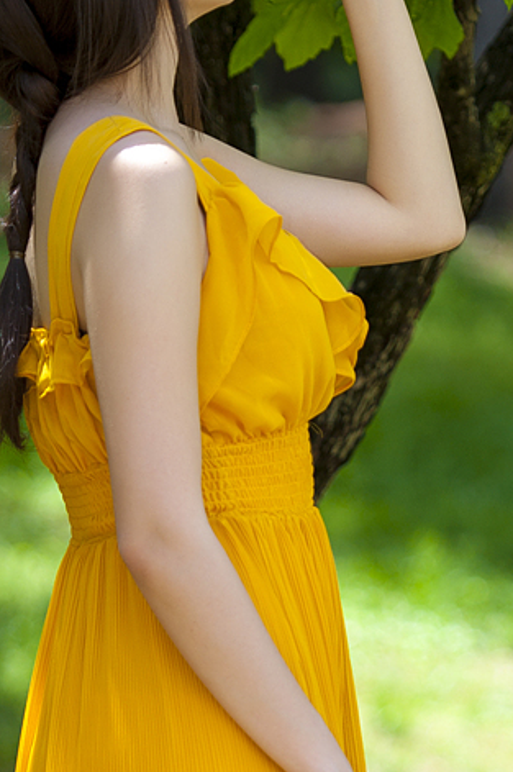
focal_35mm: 408
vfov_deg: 5.1
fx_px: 8740
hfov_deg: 3.4
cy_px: 713
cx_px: 417
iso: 200
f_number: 2.8
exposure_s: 1/800
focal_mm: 120
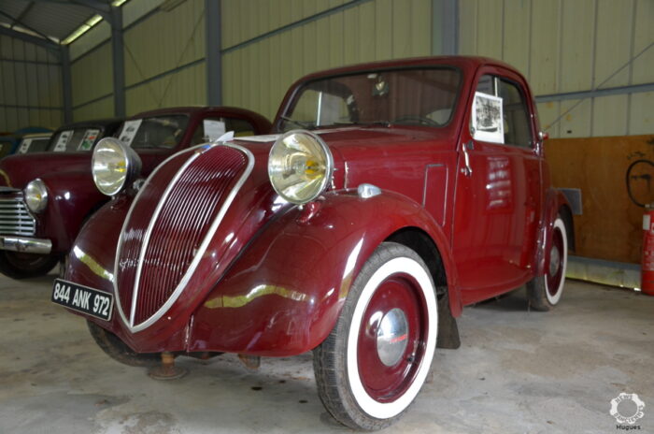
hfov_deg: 55.2
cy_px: 217
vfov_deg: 38.2
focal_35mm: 34
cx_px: 327
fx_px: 626
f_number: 3.8
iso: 400
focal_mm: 23
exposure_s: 1/60
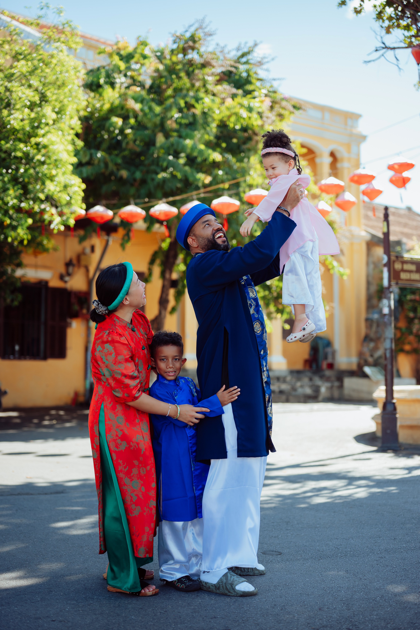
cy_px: 315
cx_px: 210
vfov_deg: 39.6
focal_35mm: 50
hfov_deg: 27.0
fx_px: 875
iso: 200
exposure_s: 1/1250
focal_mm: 50
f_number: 2.2
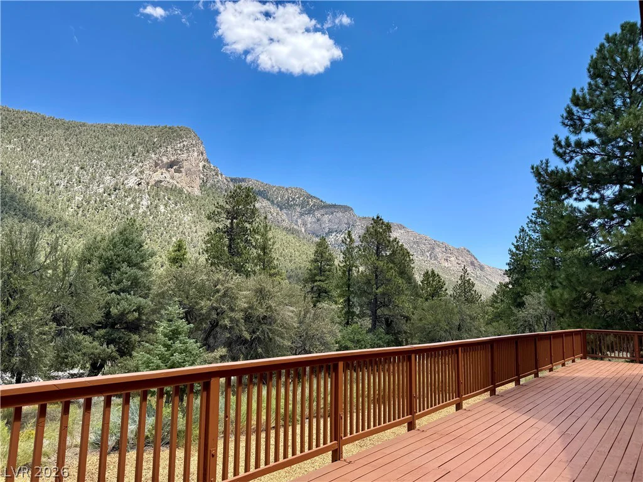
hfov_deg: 71.6
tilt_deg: +8.3
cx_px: 322
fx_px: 446
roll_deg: -2.0
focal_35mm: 24
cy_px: 241
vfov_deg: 56.8
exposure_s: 1/2252
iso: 80
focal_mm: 6.76
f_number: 1.78
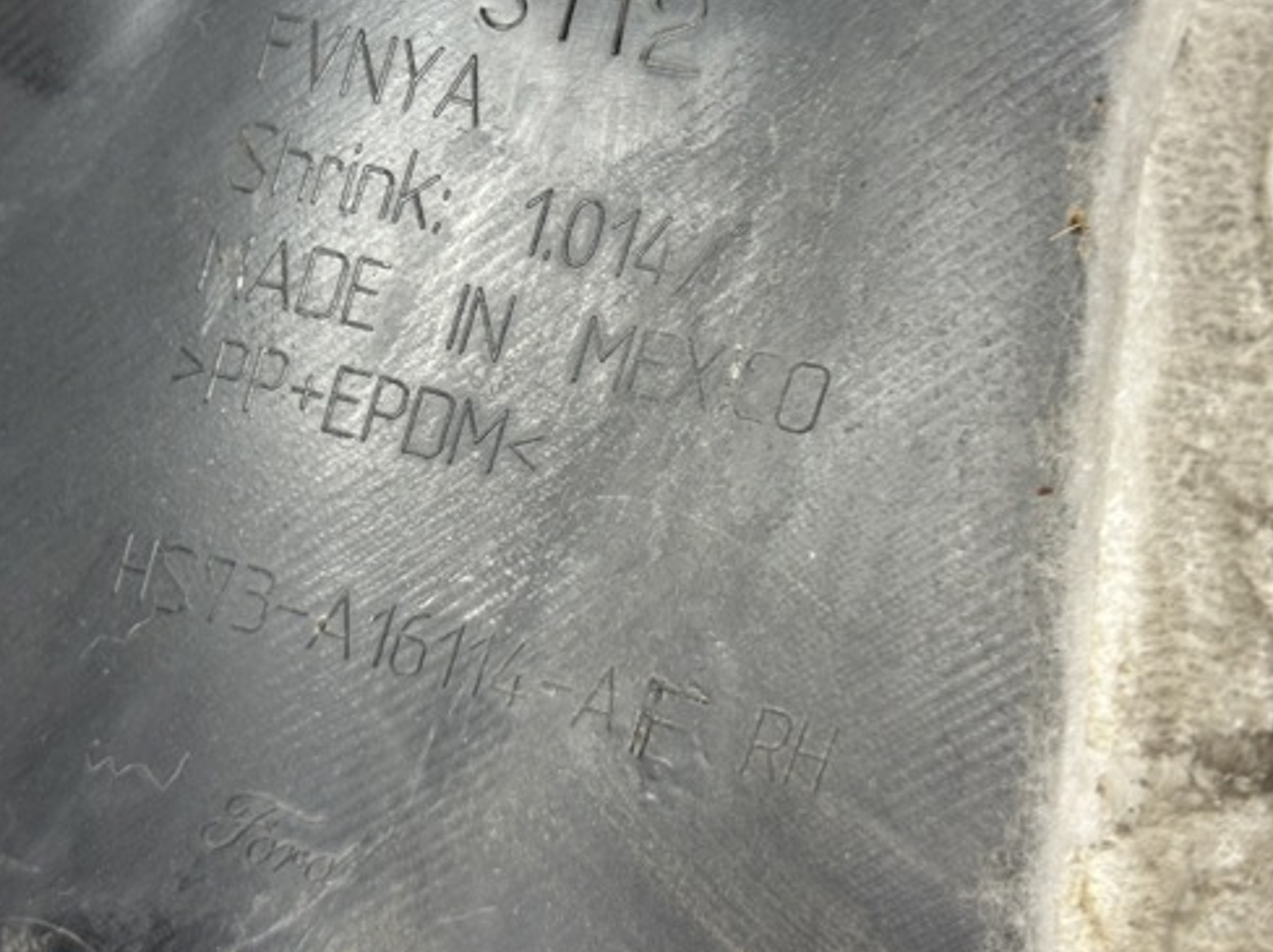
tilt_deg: -66.4
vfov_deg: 23.2
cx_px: 506
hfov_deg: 30.7
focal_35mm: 63
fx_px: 2315
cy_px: 361
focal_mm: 6.86
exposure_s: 1/50
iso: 80
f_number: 1.78
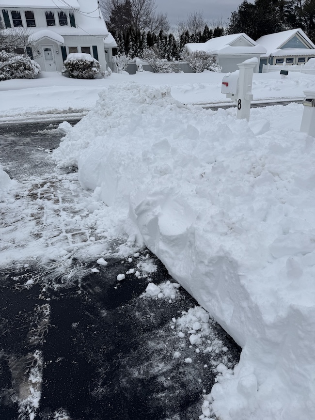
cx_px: 158
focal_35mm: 24
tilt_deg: -24.2
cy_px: 210
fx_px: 291
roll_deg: +0.6
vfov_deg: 71.6
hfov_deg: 56.8
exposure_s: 1/4950
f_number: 1.78
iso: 80
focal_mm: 6.76
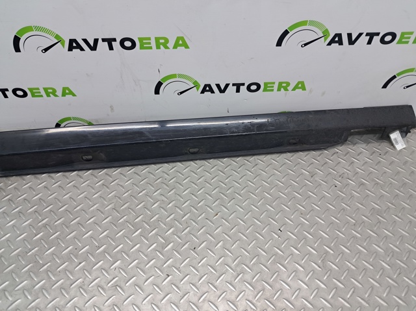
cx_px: 208
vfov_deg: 51.3
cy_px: 156
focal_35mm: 27
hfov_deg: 65.4
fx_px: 324
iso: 80
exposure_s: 1/50
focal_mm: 4
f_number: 1.8
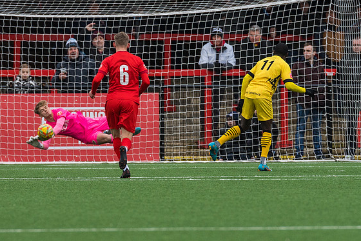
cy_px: 160
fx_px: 7675
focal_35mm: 765
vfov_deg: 1.8
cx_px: 218
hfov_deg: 2.7
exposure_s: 1/800
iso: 800
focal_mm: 300
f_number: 4
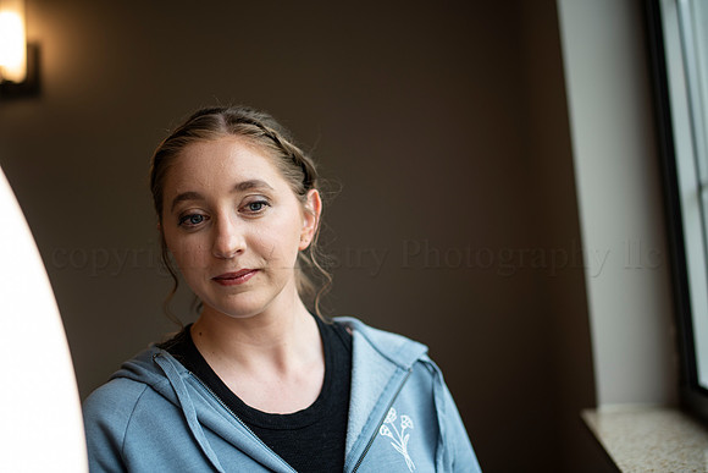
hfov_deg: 43.6
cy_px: 236
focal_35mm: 45
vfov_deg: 29.9
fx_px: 885
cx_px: 354
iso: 160
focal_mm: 45
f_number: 1.8
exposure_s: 1/200
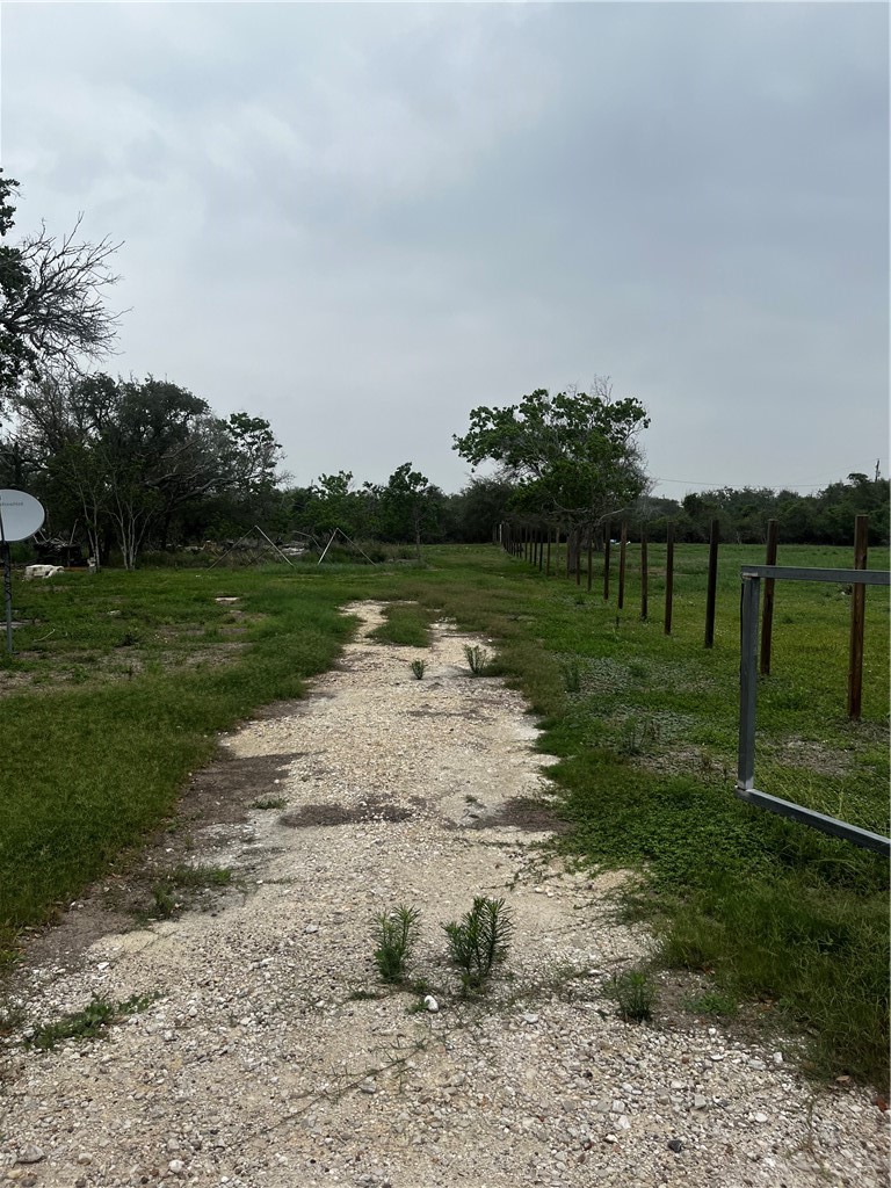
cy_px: 594
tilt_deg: -3.5
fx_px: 892
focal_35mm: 26
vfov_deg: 67.3
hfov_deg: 53.1
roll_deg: +2.7
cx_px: 446
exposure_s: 1/4149
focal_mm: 5.1
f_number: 1.6
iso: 50
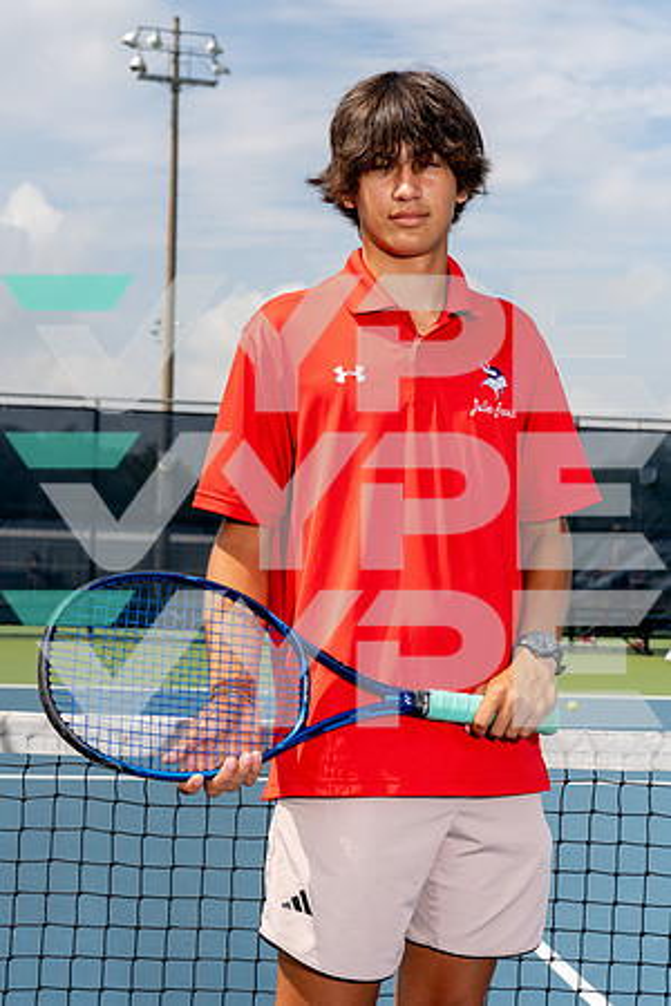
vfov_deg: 34.5
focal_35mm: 58
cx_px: 336
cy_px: 503
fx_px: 1621
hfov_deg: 23.4
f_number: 8
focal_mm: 58
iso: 100
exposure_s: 1/250
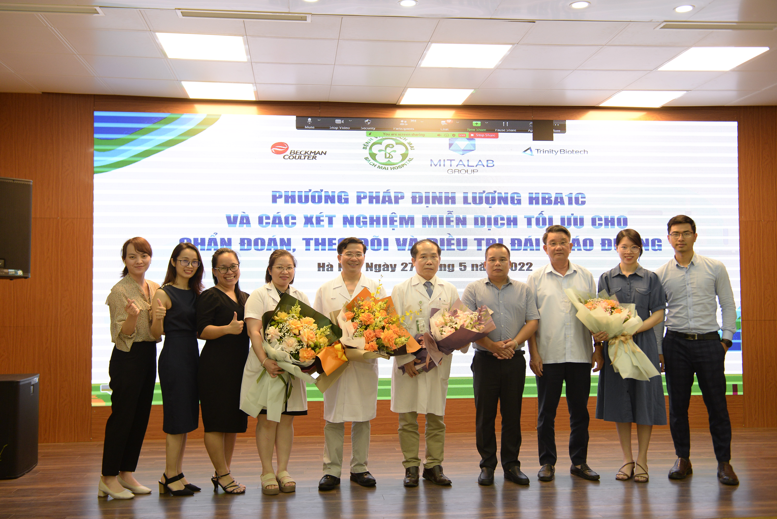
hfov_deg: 50.7
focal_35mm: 38
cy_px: 260
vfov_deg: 35.1
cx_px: 388
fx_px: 820
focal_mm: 38
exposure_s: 1/200
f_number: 4
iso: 1250
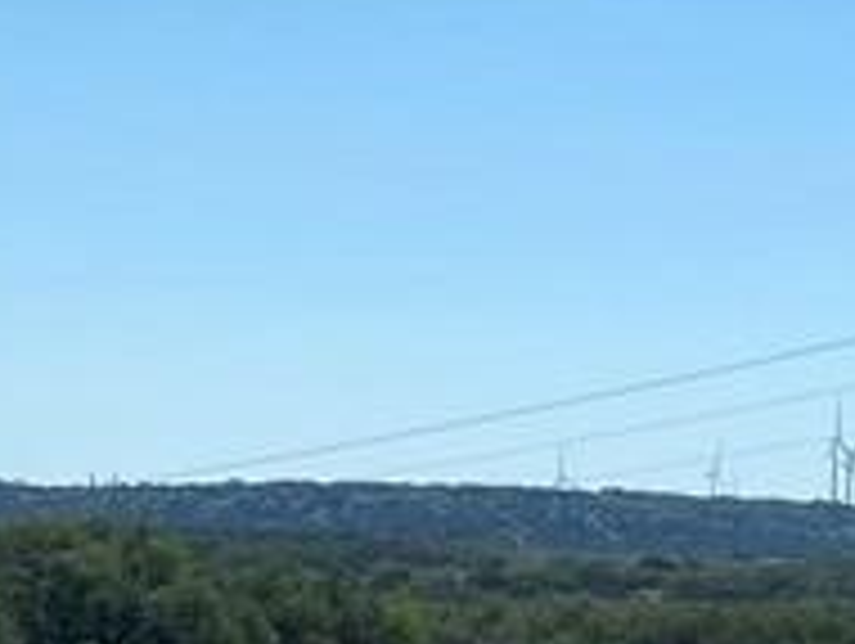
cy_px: 797
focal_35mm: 140
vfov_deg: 10.4
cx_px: 878
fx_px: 3462
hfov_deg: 13.8
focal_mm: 4.25
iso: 32
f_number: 1.8
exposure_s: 1/5236
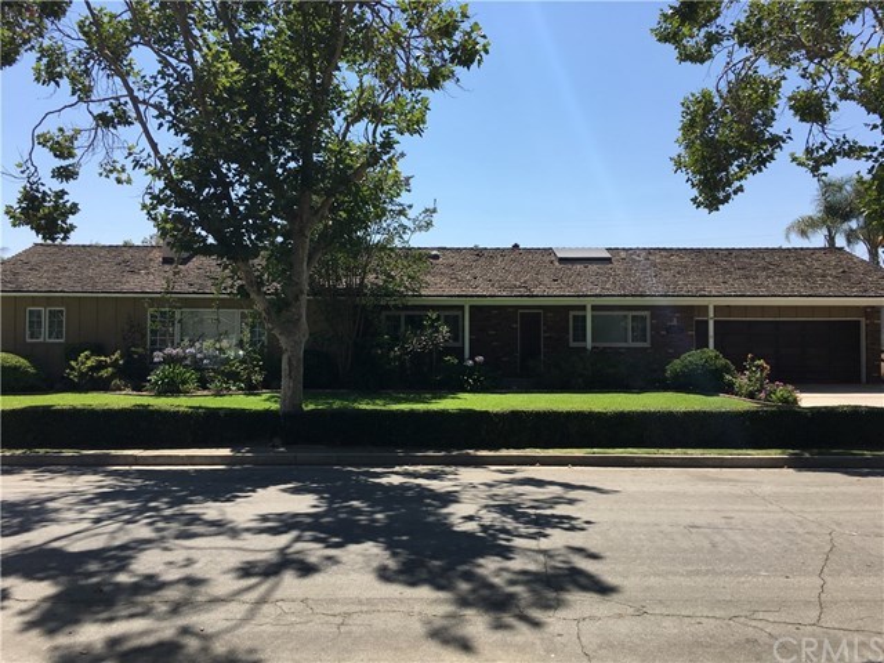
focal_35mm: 29
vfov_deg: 48.2
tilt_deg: +1.6
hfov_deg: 61.7
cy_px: 332
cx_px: 442
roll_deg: -0.6
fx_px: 741
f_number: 2.2
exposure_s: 1/1672
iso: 25
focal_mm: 4.15
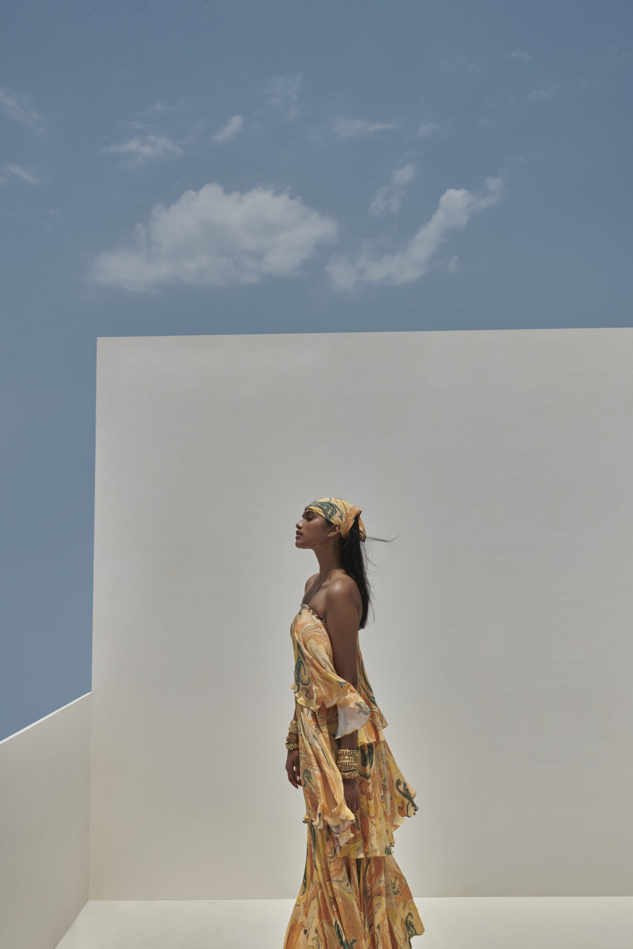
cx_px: 316
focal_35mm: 35
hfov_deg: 37.9
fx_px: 923
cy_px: 474
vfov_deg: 54.4
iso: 80
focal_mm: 35
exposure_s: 1/200
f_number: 16
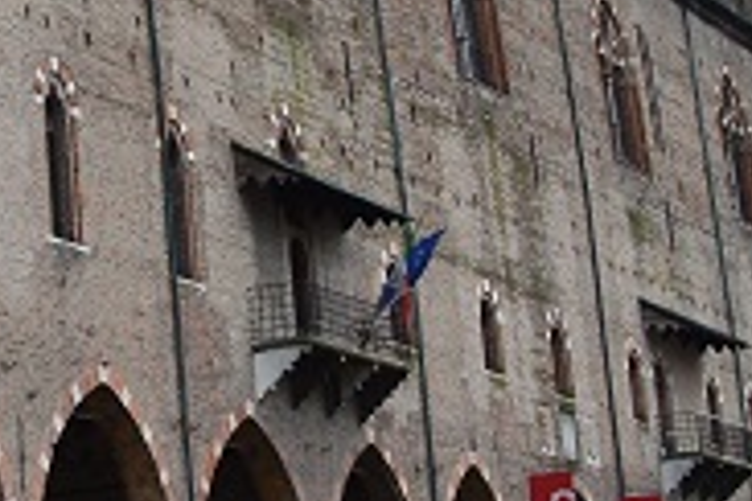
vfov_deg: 11.6
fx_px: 2465
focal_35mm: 118
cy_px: 101
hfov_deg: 15.6
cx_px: -452
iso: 400
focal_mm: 18
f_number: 9
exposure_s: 1/100
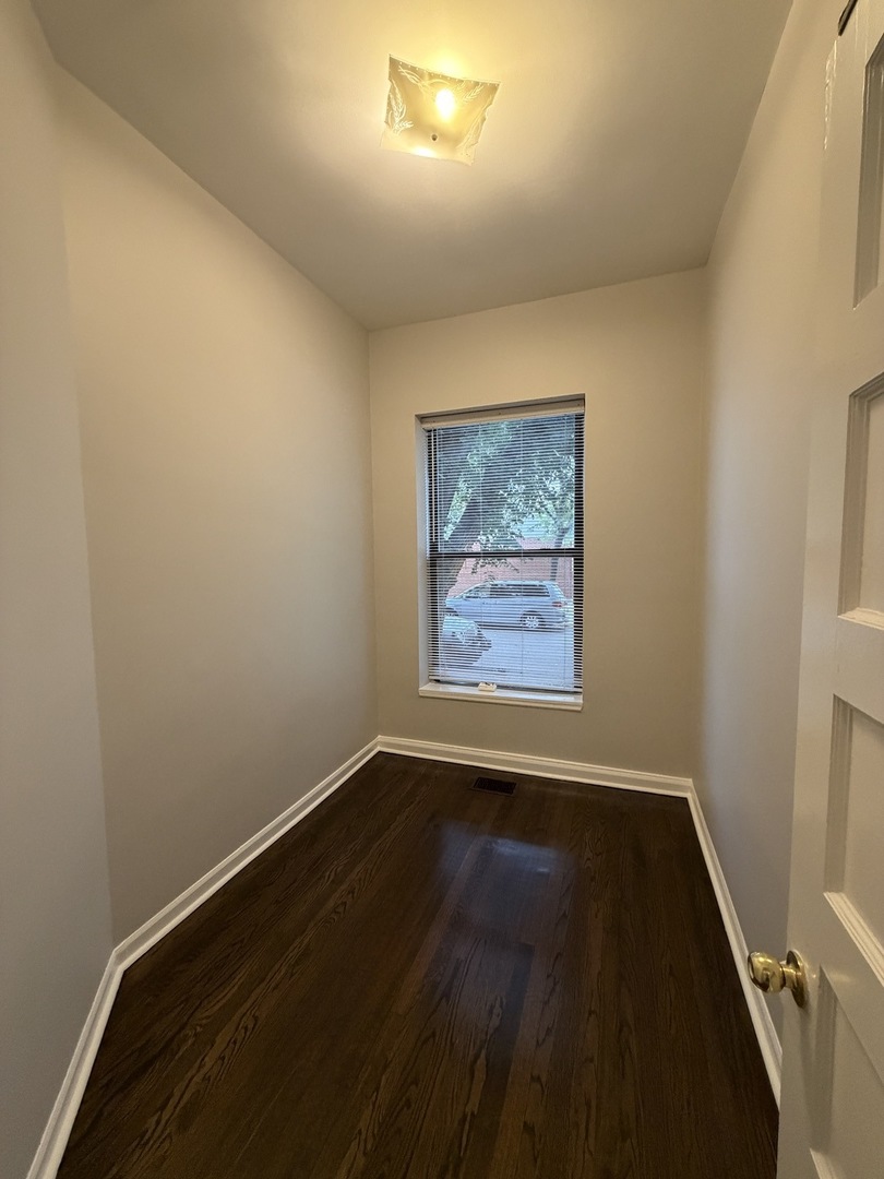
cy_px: 590
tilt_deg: -4.9
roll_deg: +0.8
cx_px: 442
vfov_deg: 102.1
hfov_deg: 85.7
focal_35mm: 14
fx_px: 477
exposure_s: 1/60
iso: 400
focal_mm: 2.22
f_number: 2.2
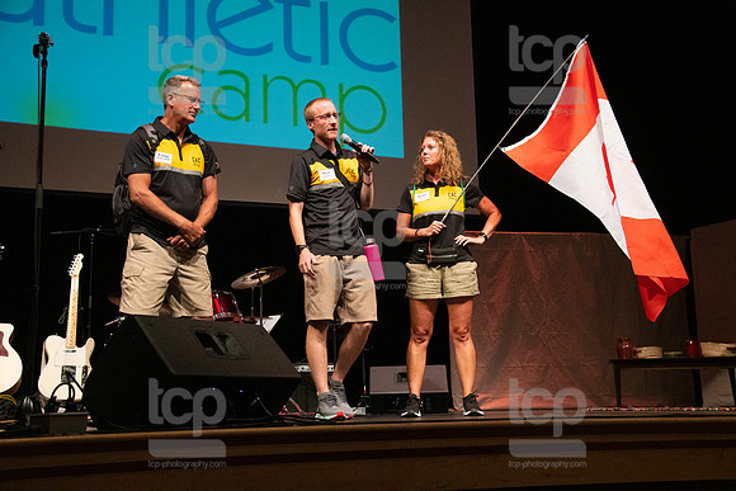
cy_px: 246
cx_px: 368
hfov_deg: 44.5
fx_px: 900
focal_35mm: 44
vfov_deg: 30.5
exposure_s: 1/250
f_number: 5
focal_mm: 44
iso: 6400
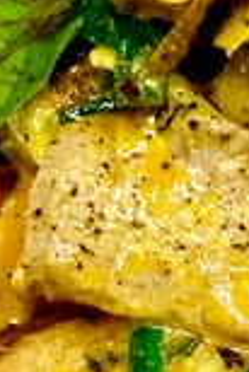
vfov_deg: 6.8
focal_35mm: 300
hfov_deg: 4.6
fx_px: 3105
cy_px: -134
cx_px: 191
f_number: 2.4
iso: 125
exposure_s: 1/116
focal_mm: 6
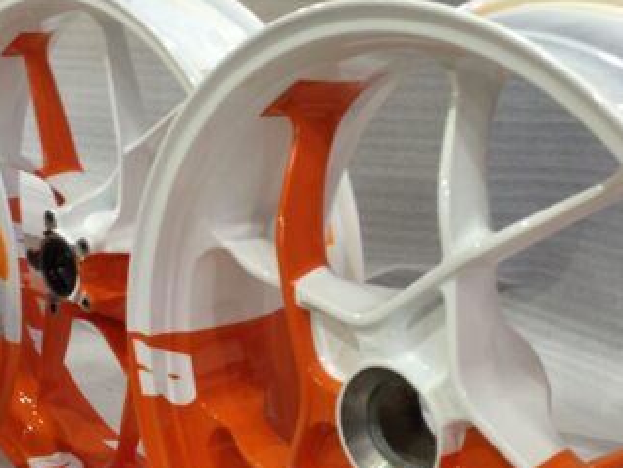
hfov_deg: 23.5
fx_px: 1495
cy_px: 333
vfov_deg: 17.7
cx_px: 278
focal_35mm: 83
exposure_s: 1/20
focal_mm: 4.13
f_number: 2.4
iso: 50
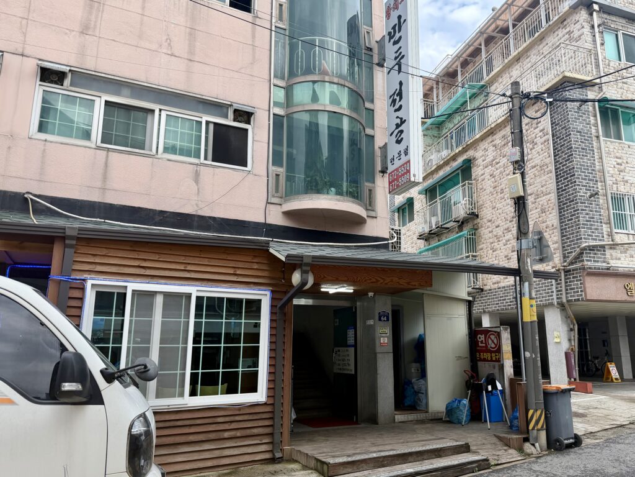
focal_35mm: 24
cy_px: 238
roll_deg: +1.0
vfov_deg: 56.8
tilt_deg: +12.3
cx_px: 318
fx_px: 440
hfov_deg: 71.6
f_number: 1.78
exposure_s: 1/967
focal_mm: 6.76
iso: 100
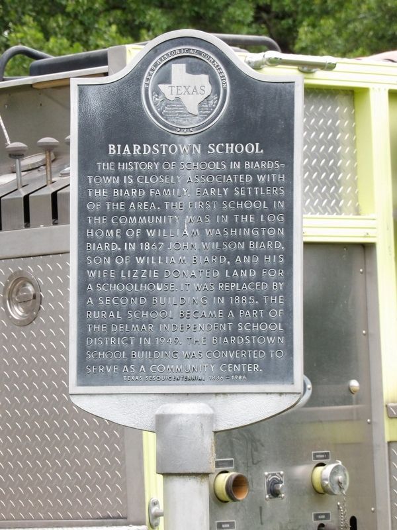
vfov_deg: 8.9
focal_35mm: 222
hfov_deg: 6.7
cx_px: 198
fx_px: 3395
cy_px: 265
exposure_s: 1/50
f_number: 4.5
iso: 407
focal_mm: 39.8
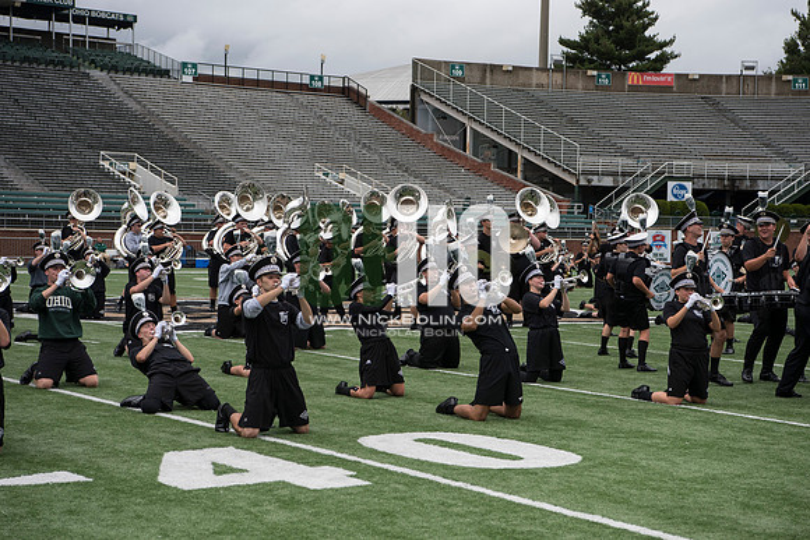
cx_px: 405
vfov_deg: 19.5
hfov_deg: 28.8
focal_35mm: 70
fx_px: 1575
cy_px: 270
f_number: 5.6
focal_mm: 70
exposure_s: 1/2500
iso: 640
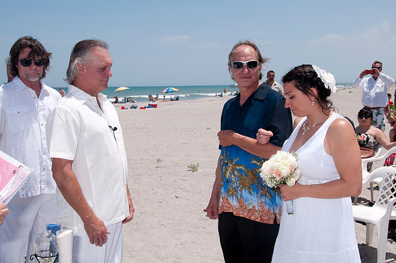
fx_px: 527
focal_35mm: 48
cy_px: 132
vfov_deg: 28.0
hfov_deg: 41.2
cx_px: 198
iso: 100
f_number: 11
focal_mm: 32
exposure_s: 1/250
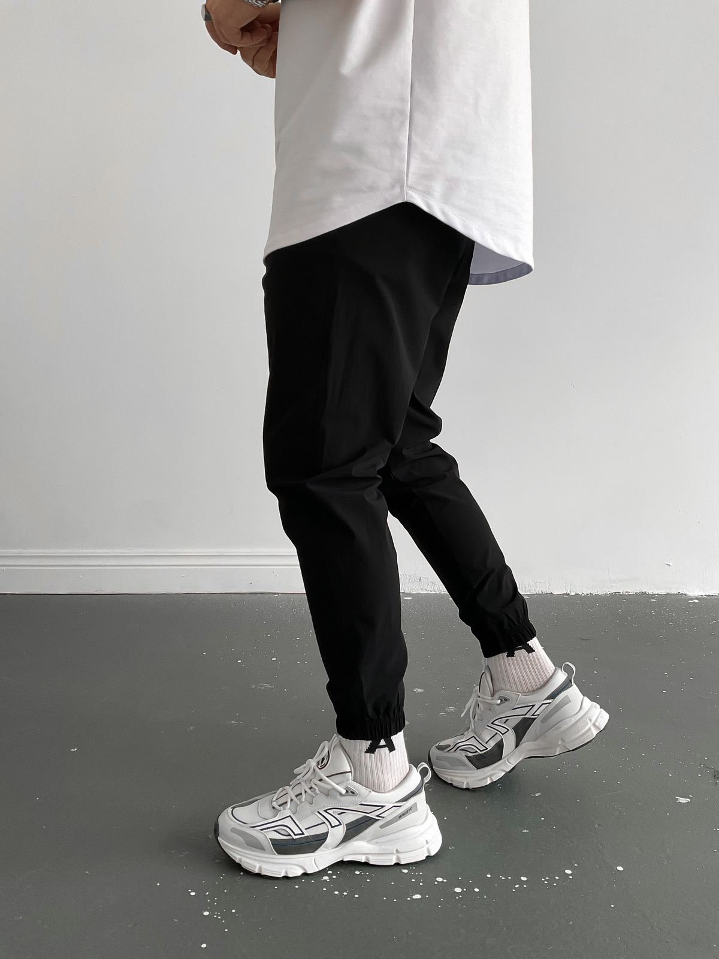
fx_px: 803
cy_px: 480
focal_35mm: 29
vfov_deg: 61.7
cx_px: 360
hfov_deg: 48.2
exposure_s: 1/90
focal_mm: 3
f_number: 1.8
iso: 64
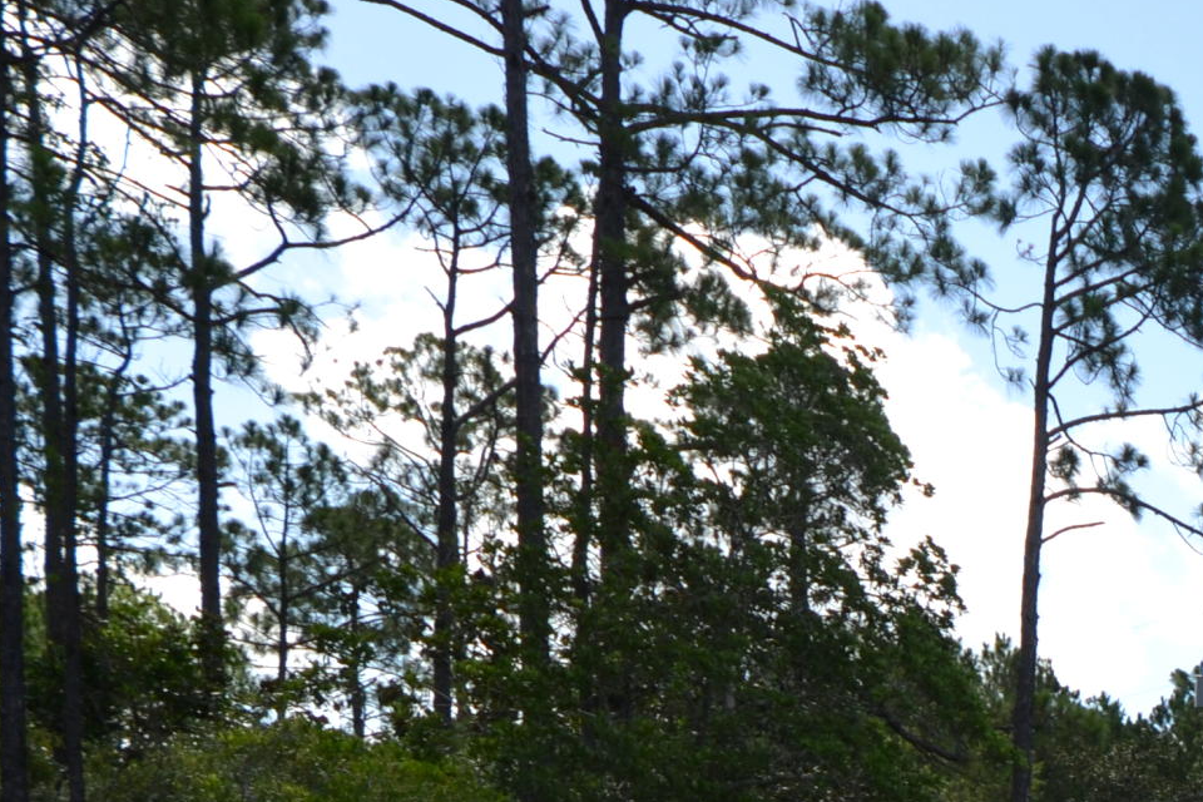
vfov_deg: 22.3
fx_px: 1723
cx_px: 1575
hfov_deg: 30.2
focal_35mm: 52
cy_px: 1147
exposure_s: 1/200
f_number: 8
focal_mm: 11
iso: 100
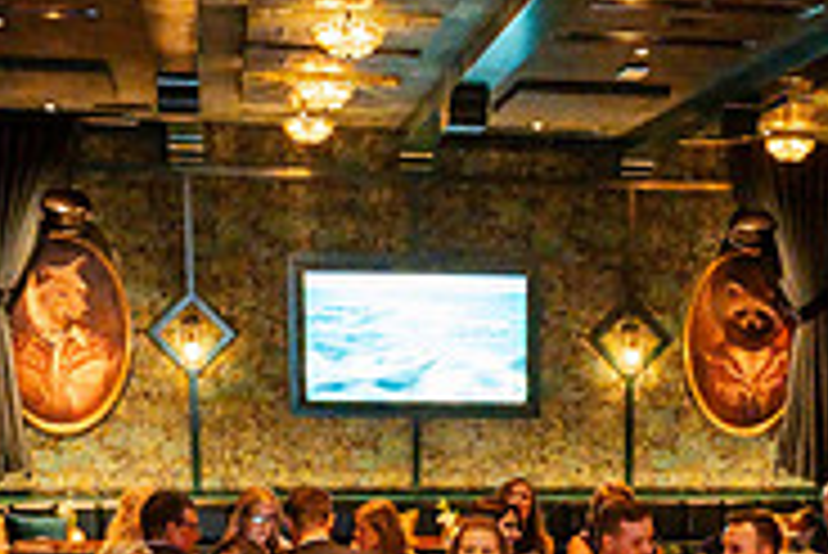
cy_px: 761
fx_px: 1864
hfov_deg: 24.7
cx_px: 655
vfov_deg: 15.9
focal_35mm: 81
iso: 12800
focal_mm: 24
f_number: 4
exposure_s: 1/80
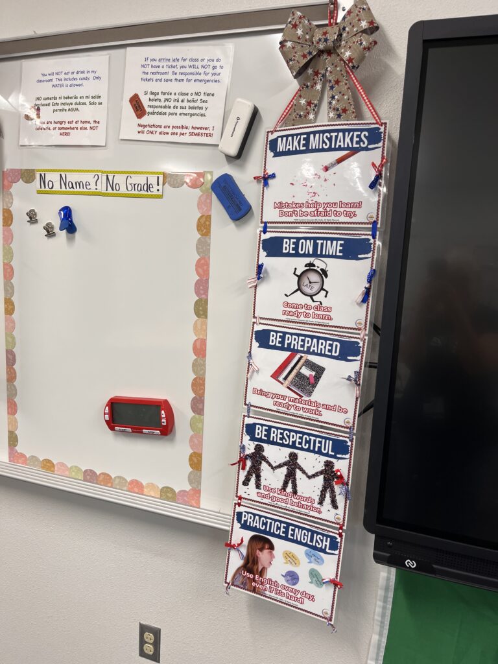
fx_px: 499
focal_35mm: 26
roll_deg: -1.5
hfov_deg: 53.1
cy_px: 332
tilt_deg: -8.0
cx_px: 249
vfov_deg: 67.3
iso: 64
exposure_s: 1/120
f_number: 1.6
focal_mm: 5.1
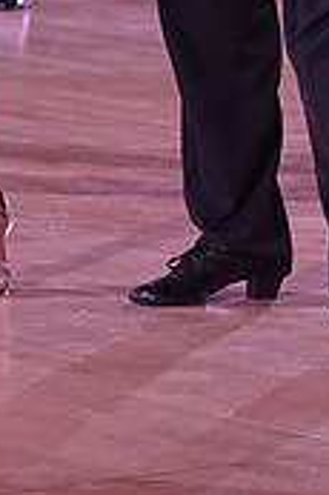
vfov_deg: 4.5
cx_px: 210
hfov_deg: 3.0
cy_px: -329
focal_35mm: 453
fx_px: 6222
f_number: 5.6
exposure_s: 1/200
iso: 1600
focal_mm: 135
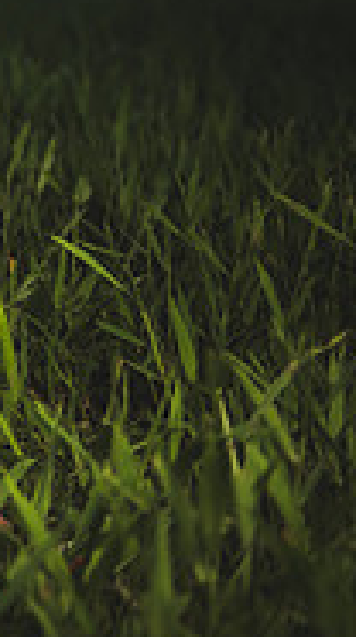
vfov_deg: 16.6
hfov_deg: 8.4
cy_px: 9
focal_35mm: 127
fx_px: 2141
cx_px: -616
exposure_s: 1/1000
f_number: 2.8
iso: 200
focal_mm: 38
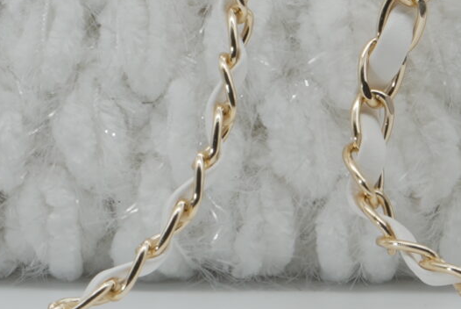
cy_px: -259
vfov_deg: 2.8
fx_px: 6358
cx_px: 286
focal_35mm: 496
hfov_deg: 4.2
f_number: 20
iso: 200
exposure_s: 1/8
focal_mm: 102
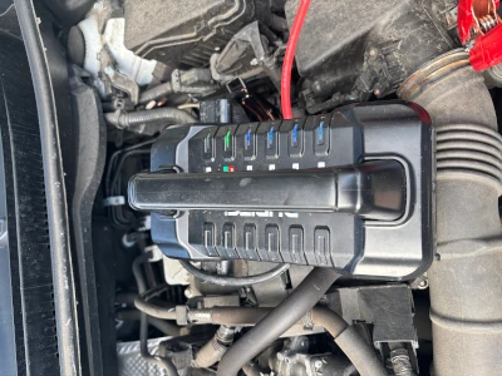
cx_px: 251
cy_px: 188
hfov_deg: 67.3
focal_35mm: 26
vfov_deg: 53.1
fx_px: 377
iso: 50
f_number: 1.6
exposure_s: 1/121
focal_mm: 5.96
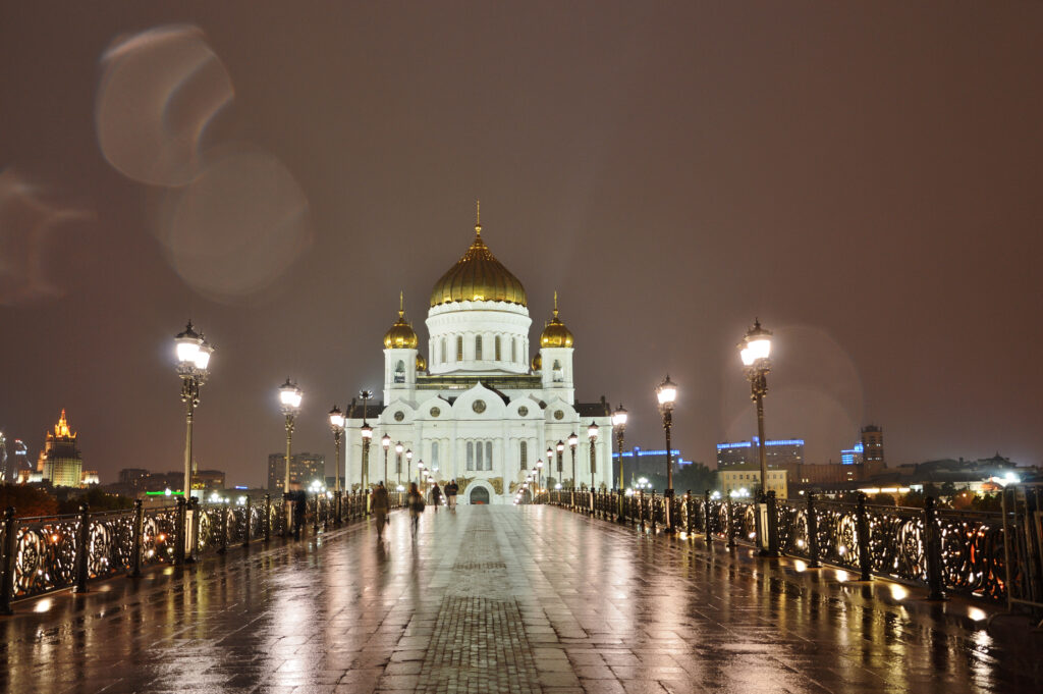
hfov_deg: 53.2
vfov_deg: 36.8
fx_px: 1042
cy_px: 347
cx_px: 522
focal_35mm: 36
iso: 100
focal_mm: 24
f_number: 3.8
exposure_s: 1
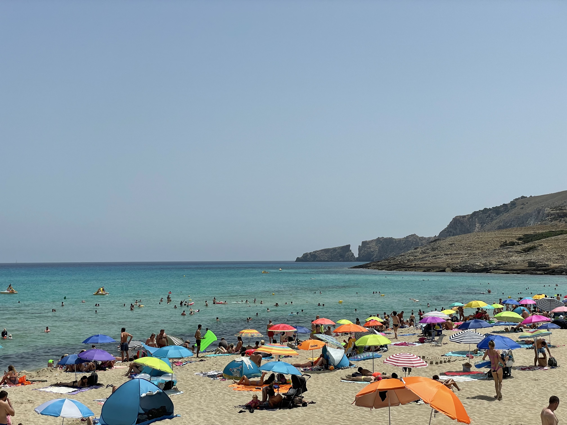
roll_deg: +0.4
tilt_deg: +3.0
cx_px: 284
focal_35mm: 52
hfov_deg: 36.8
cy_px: 212
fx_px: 852
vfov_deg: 28.0
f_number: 2
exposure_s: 1/3984
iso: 25
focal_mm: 6
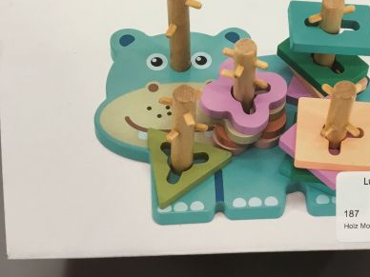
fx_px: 513
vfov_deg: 29.7
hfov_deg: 39.1
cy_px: 64
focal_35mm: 48
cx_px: 256
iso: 80
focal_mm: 3.3
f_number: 2.4
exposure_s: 1/33
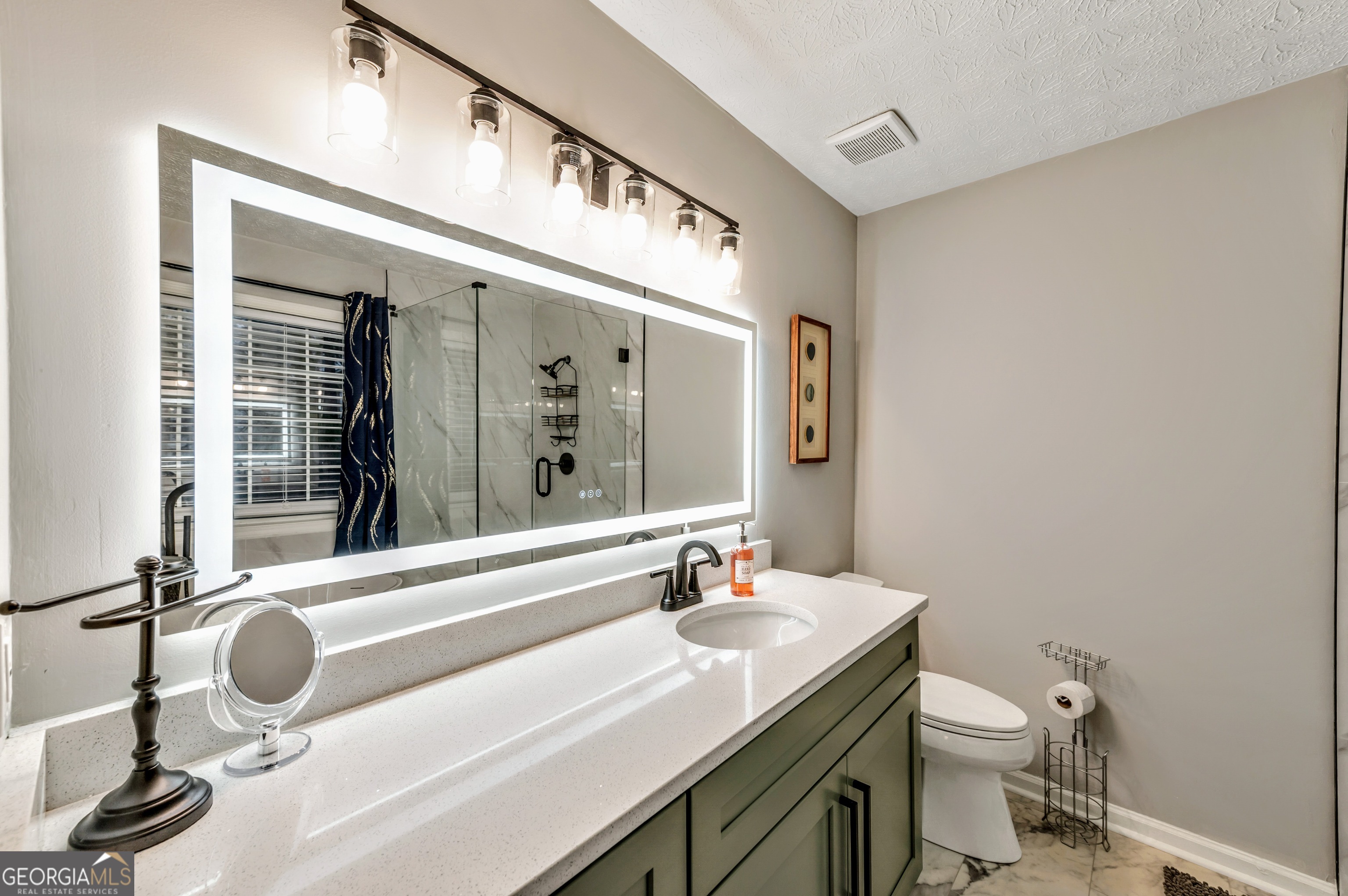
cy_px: 448
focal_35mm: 14
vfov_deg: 81.1
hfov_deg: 104.3
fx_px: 524
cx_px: 674
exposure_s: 1/25
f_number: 8
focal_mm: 14
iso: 100
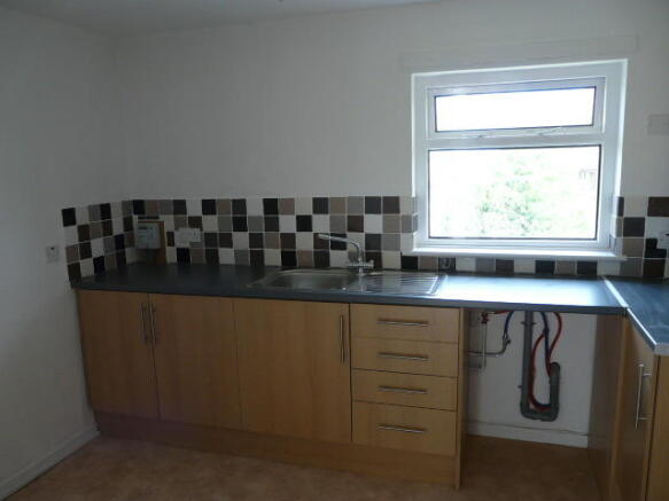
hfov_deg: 63.5
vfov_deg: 49.7
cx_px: 334
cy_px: 250
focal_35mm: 28
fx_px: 541
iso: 100
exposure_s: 1/40
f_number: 2.8
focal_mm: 4.6
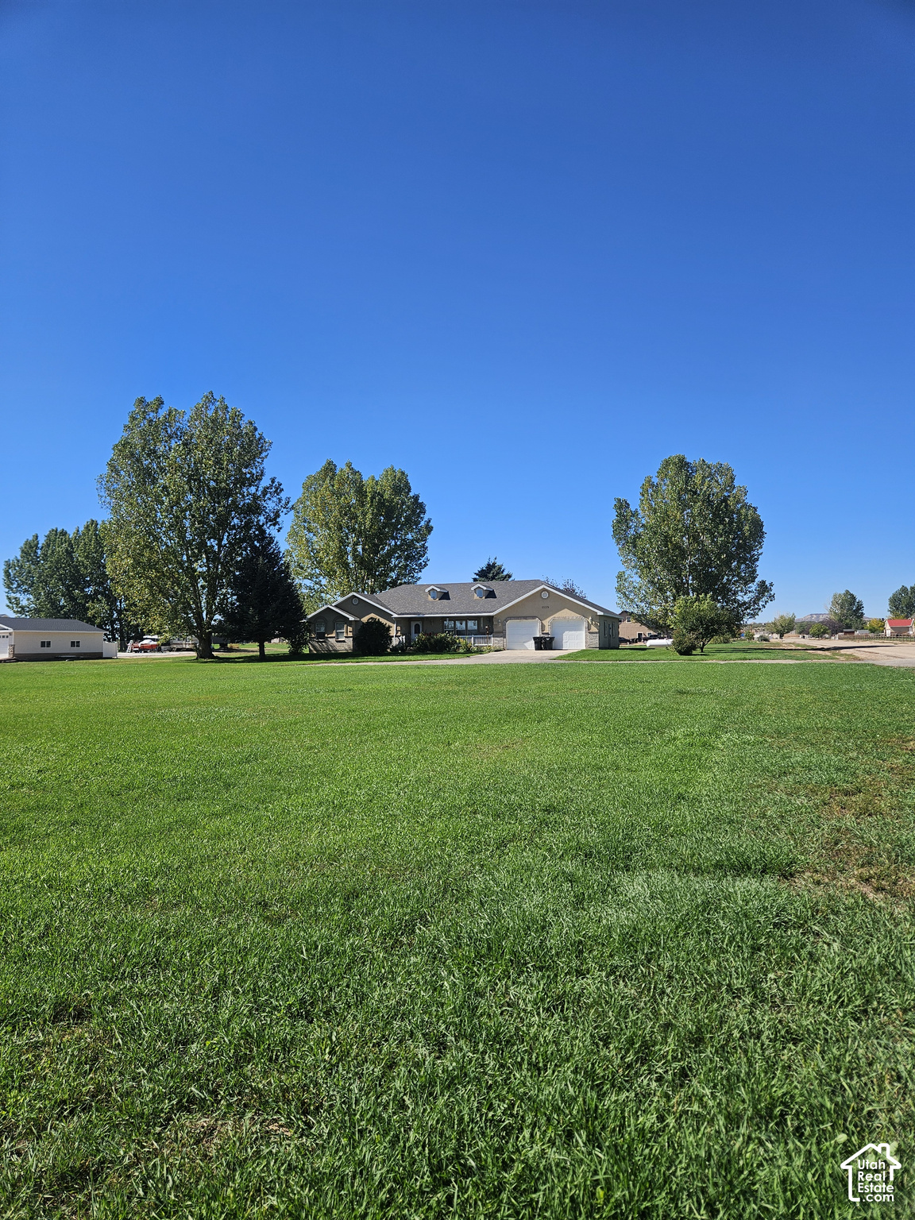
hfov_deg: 58.9
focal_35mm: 23
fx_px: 811
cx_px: 458
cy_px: 610
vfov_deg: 73.9
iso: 25
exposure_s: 1/2066
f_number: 1.8
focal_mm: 5.4
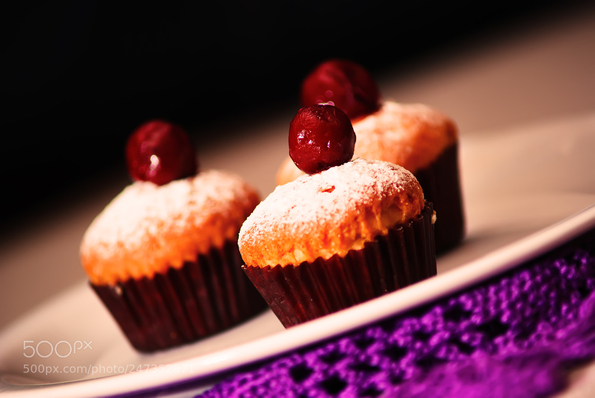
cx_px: 298
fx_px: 3971
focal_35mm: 240
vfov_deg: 5.7
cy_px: 199
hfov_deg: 8.6
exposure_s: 1/320
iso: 100
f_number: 4
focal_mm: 160
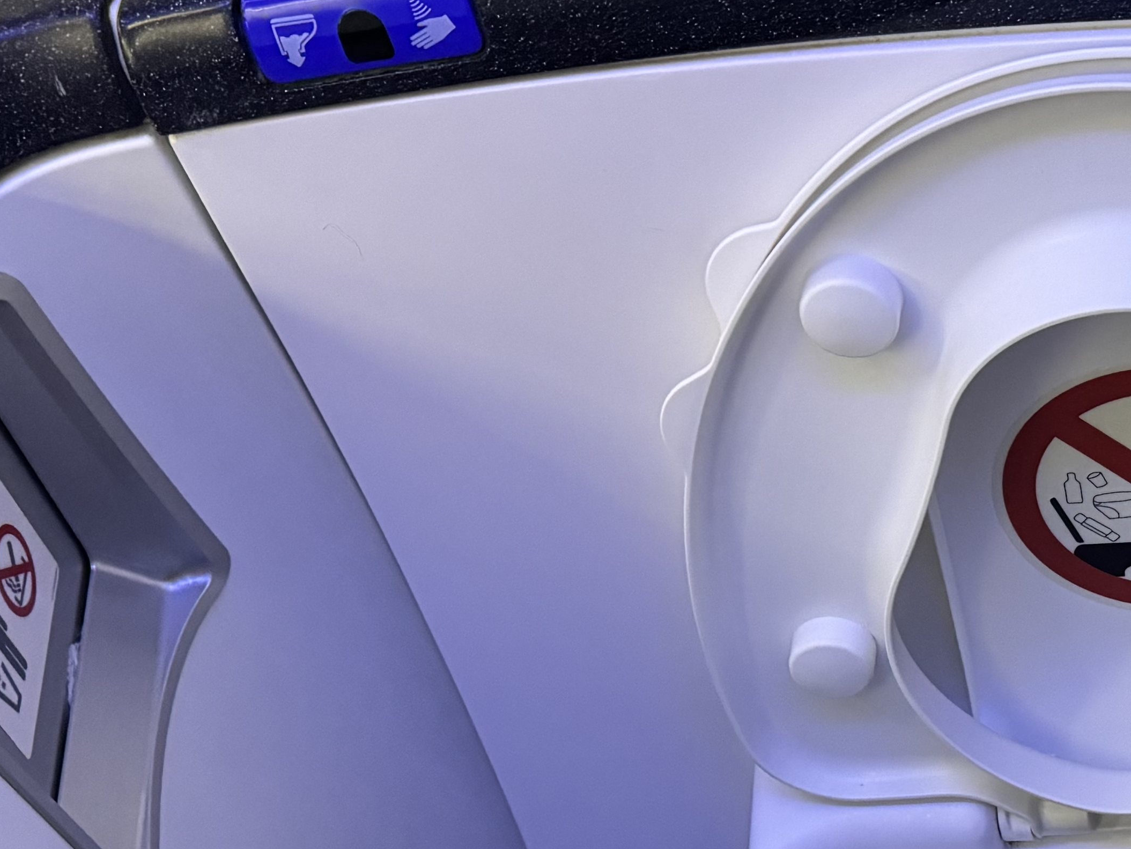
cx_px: 1263
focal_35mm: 65
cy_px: 698
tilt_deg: -57.1
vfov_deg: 22.2
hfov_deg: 27.2
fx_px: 2124
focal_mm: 6.76
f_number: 1.78
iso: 800
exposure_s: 1/44
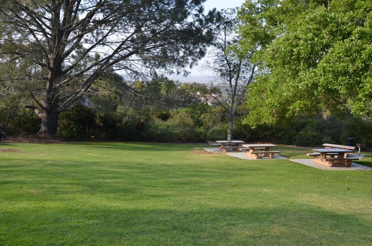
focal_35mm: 36
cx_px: 186
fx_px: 371
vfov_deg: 36.7
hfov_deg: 53.2
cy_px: 123
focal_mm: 24
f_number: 7.1
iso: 200
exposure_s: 1/200
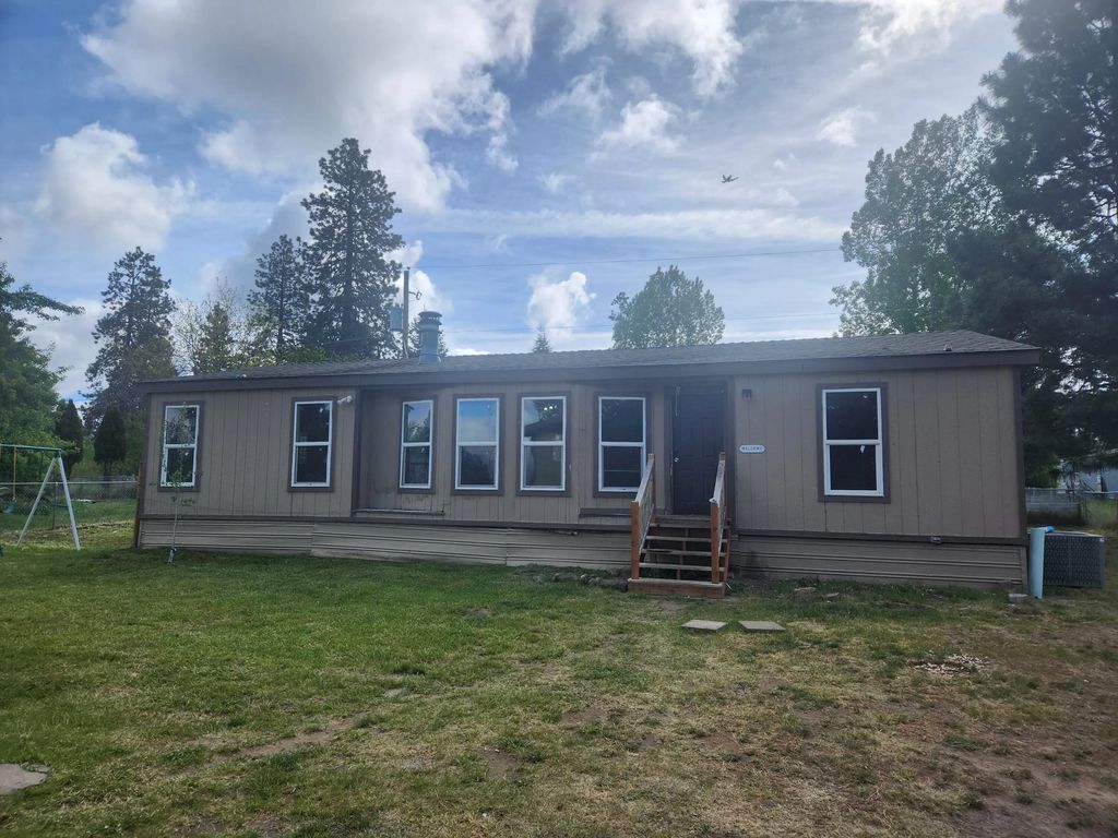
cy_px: 419
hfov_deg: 73.9
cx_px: 559
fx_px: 743
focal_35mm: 23
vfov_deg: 58.9
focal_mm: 5.4
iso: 20
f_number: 1.8
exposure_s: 1/2169
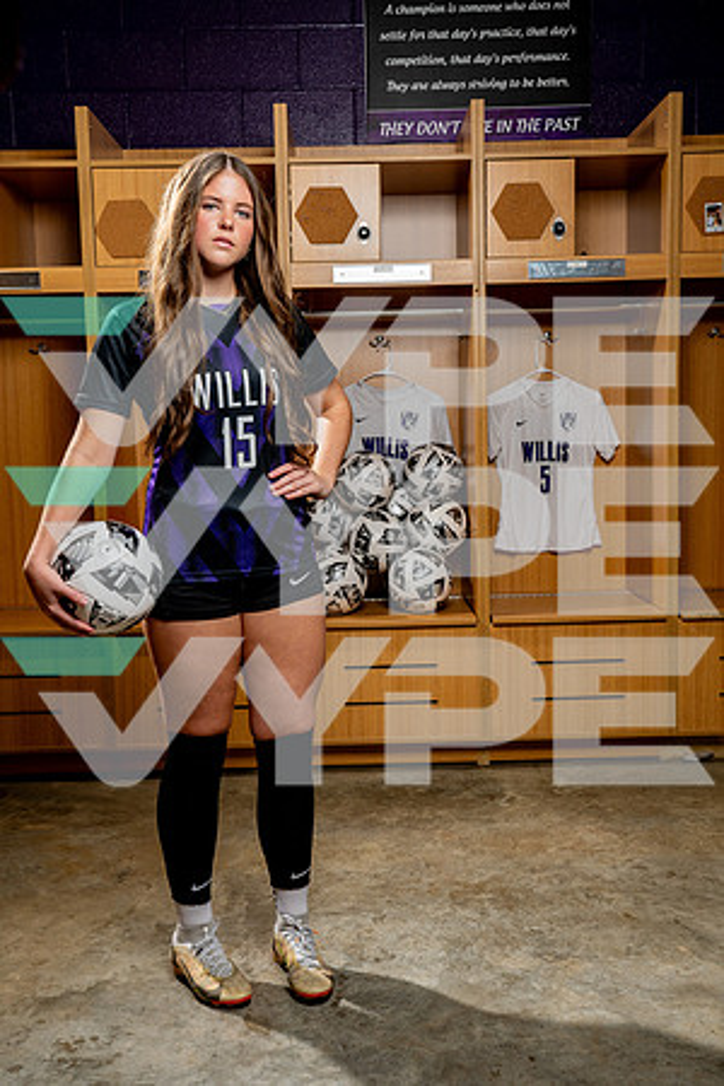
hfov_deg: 34.2
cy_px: 543
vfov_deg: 49.6
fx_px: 1176
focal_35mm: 39
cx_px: 362
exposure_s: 1/250
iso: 200
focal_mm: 39
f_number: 8
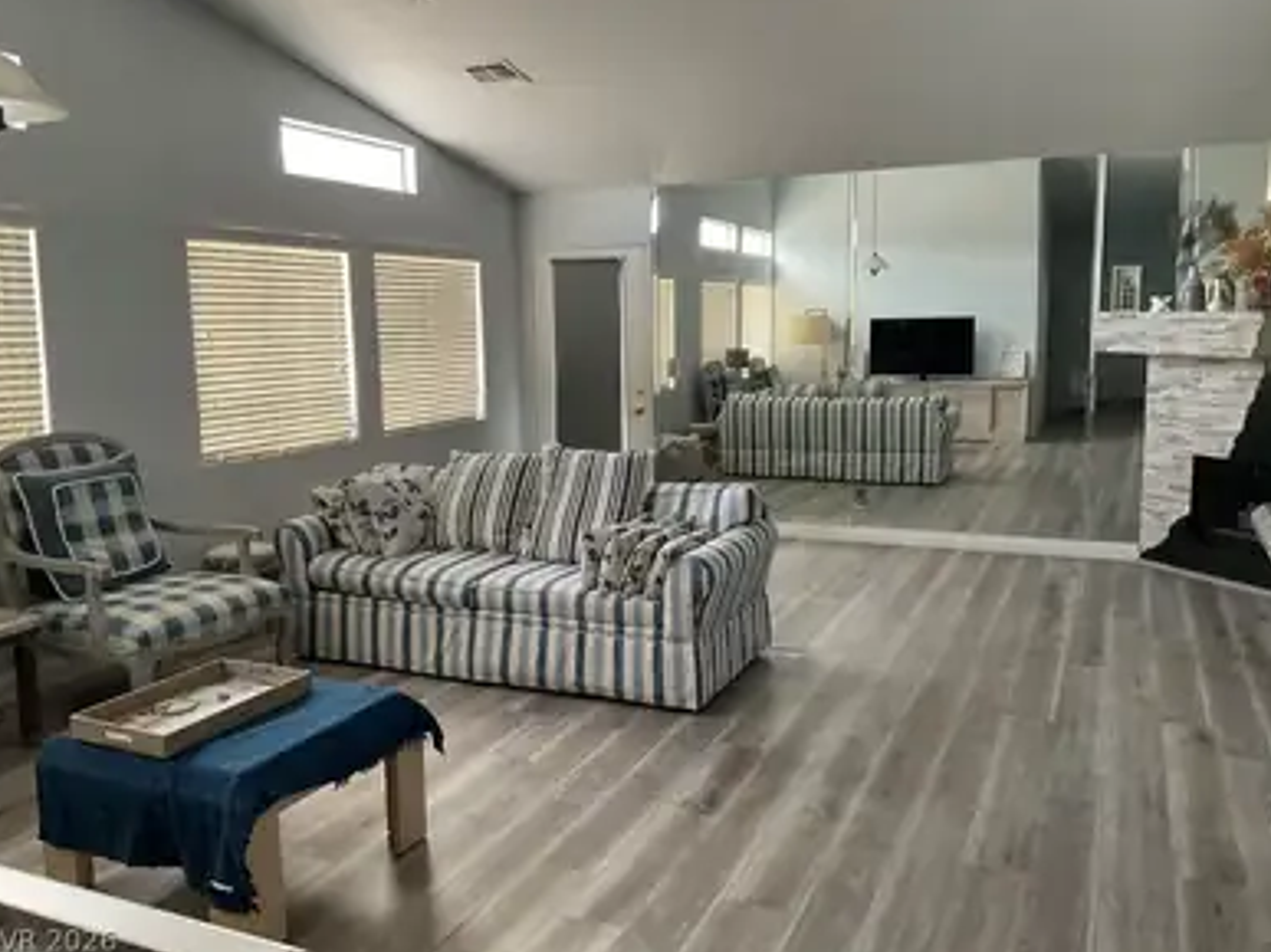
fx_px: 1101
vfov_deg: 46.8
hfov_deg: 60.0
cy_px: 469
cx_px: 634
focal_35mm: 30
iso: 64
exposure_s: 1/60
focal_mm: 3
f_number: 1.8
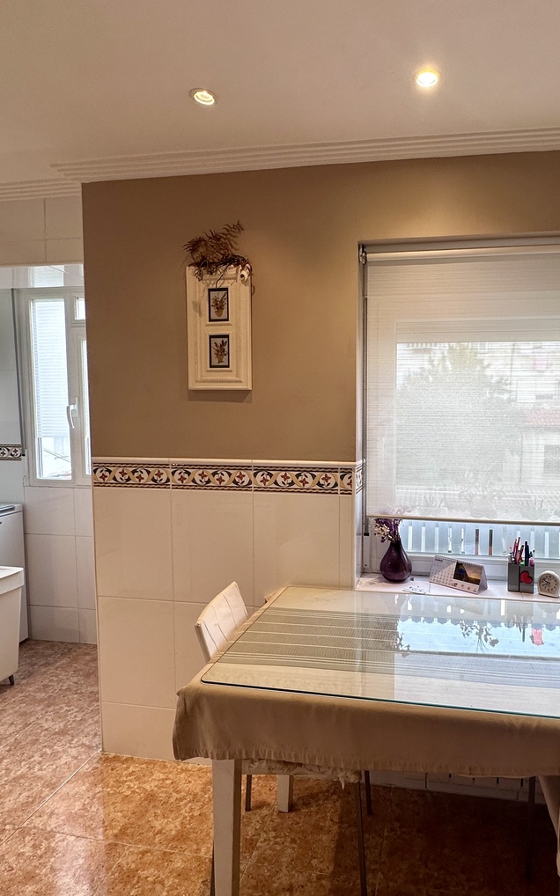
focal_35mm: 21
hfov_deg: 56.2
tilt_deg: -4.2
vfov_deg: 82.3
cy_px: 452
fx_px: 513
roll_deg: -1.4
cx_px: 366
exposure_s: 1/101
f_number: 2.2
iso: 40
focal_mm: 2.22
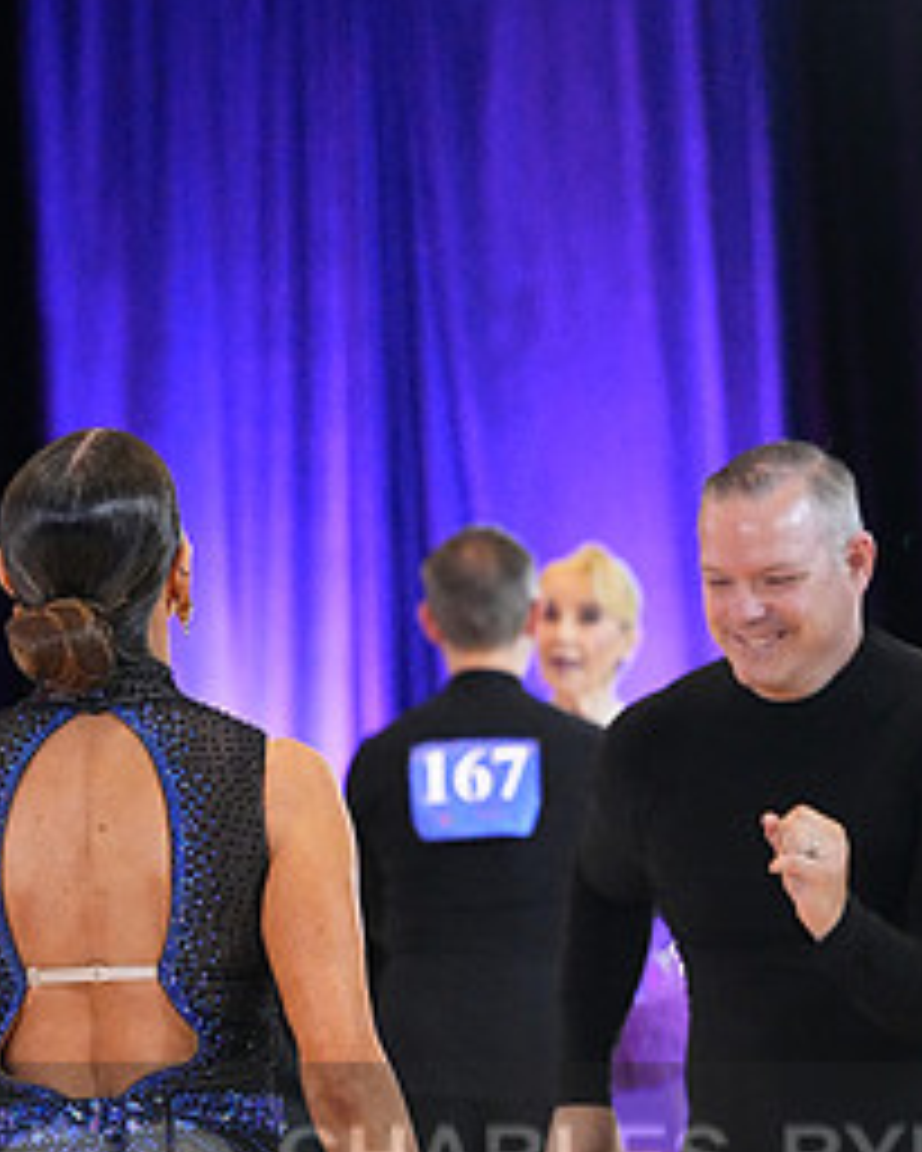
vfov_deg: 7.0
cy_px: 1215
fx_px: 9409
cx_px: 555
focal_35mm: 276
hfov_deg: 5.6
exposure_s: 1/400
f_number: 5
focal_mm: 130
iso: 12800
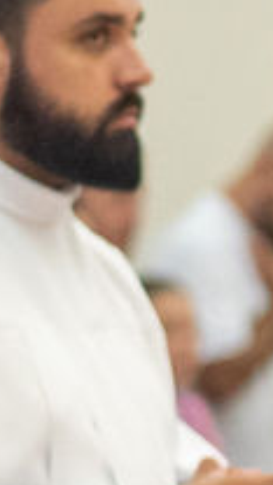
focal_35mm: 656
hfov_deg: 1.8
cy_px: 491
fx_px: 8442
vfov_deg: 3.3
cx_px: -597
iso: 2000
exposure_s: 1/200
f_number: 3.2
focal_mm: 85
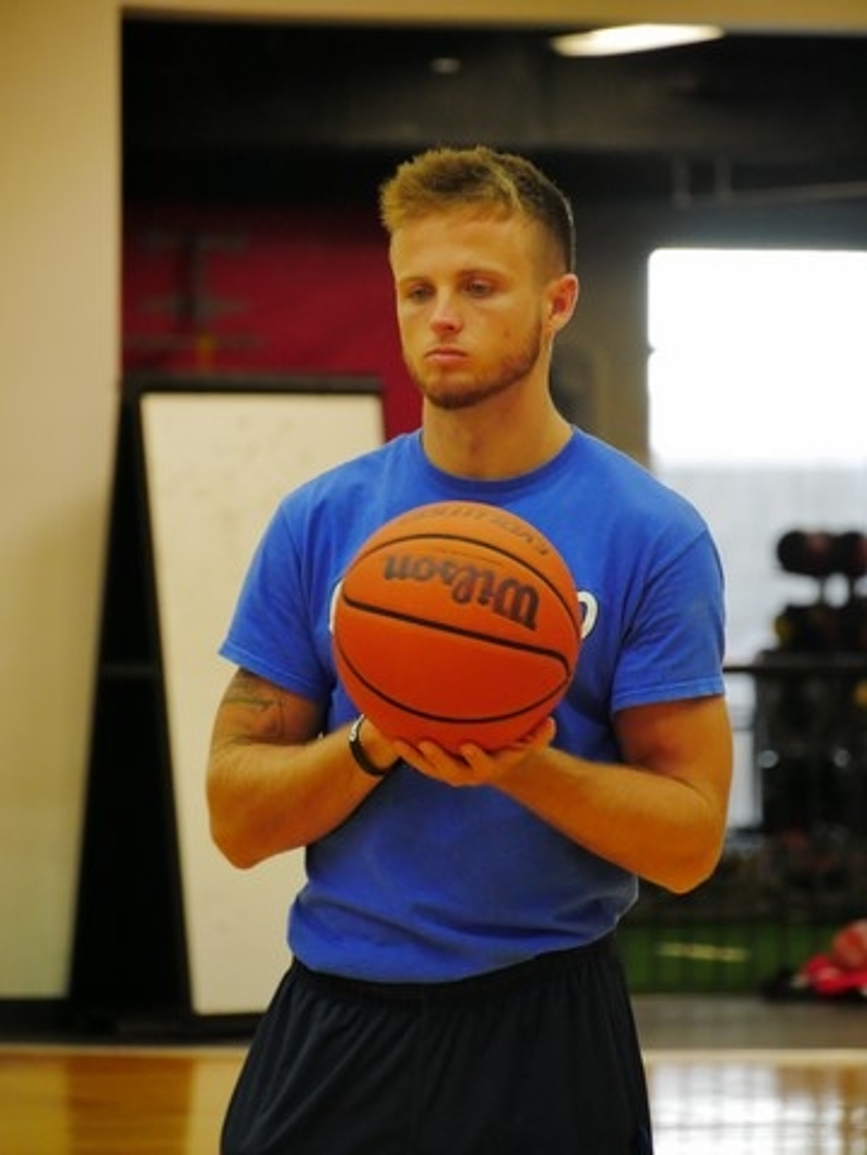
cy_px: 578
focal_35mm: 280
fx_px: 9351
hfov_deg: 5.3
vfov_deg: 7.1
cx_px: 434
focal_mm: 140
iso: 3200
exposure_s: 1/125
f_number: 5.6
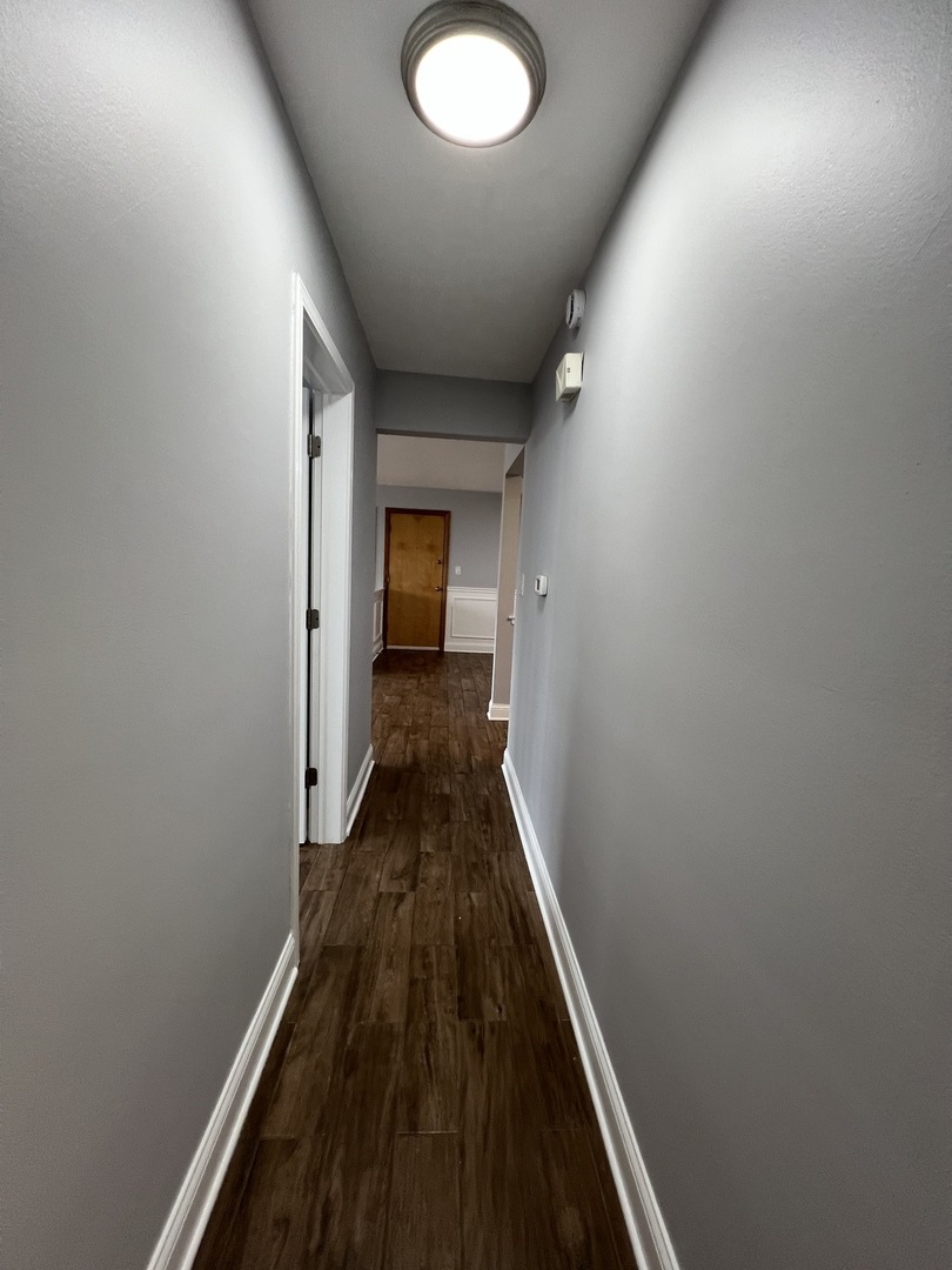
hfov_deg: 89.9
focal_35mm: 13
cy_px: 635
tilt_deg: -7.4
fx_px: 477
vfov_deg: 106.2
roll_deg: -2.2
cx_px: 476
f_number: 1.8
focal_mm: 1.57
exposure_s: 1/120
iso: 250
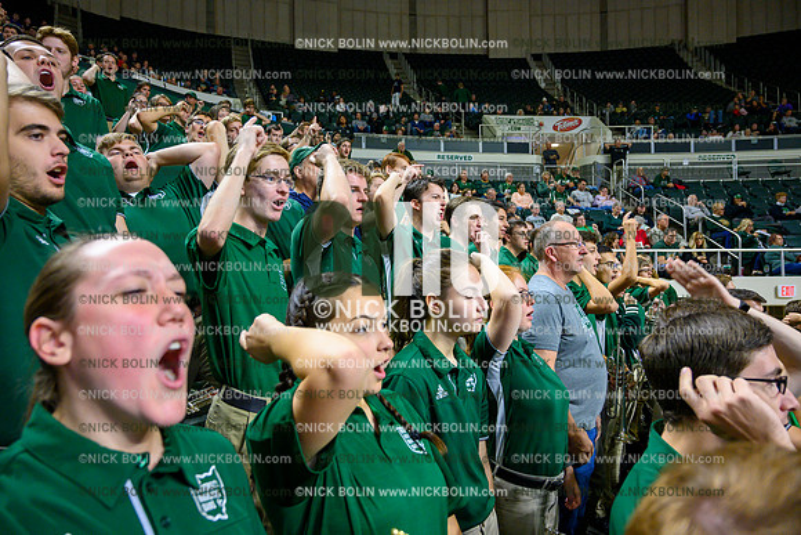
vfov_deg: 53.2
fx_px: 534
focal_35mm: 24
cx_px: 400
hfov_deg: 73.7
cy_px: 268
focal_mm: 24
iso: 3200
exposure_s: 1/200
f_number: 4.5
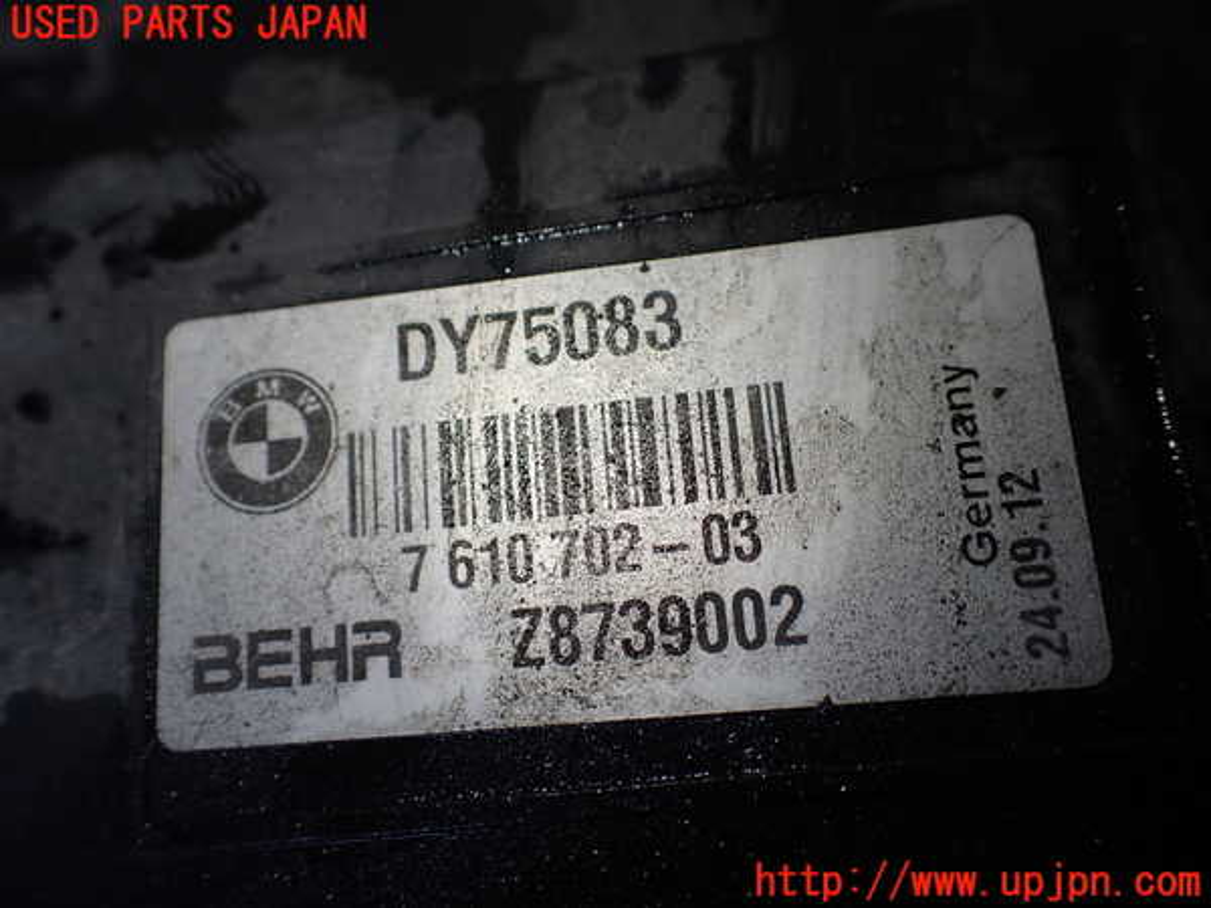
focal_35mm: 30
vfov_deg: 46.8
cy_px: 454
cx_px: 606
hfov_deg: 60.0
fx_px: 1050
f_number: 2.3
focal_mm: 5.4
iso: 100
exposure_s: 1/200
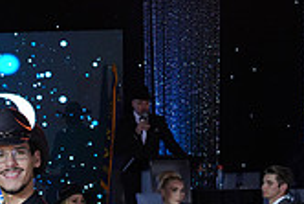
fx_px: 1361
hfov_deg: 11.9
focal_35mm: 161
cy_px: 339
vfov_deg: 8.3
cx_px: -216
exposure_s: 1/200
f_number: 5.6
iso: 1600
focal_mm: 46
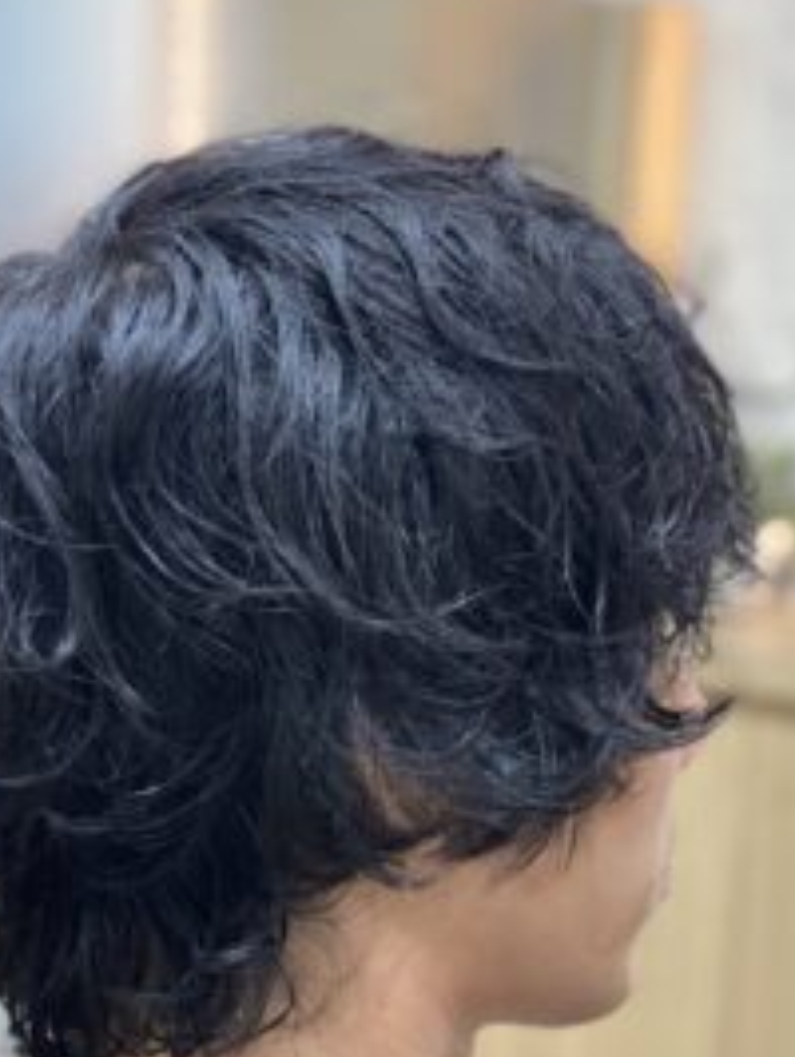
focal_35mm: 88
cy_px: 652
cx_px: 298
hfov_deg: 16.8
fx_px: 2690
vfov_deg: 22.2
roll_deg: -2.8
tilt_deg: -8.3
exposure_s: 1/33
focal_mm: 6
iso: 200
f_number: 2
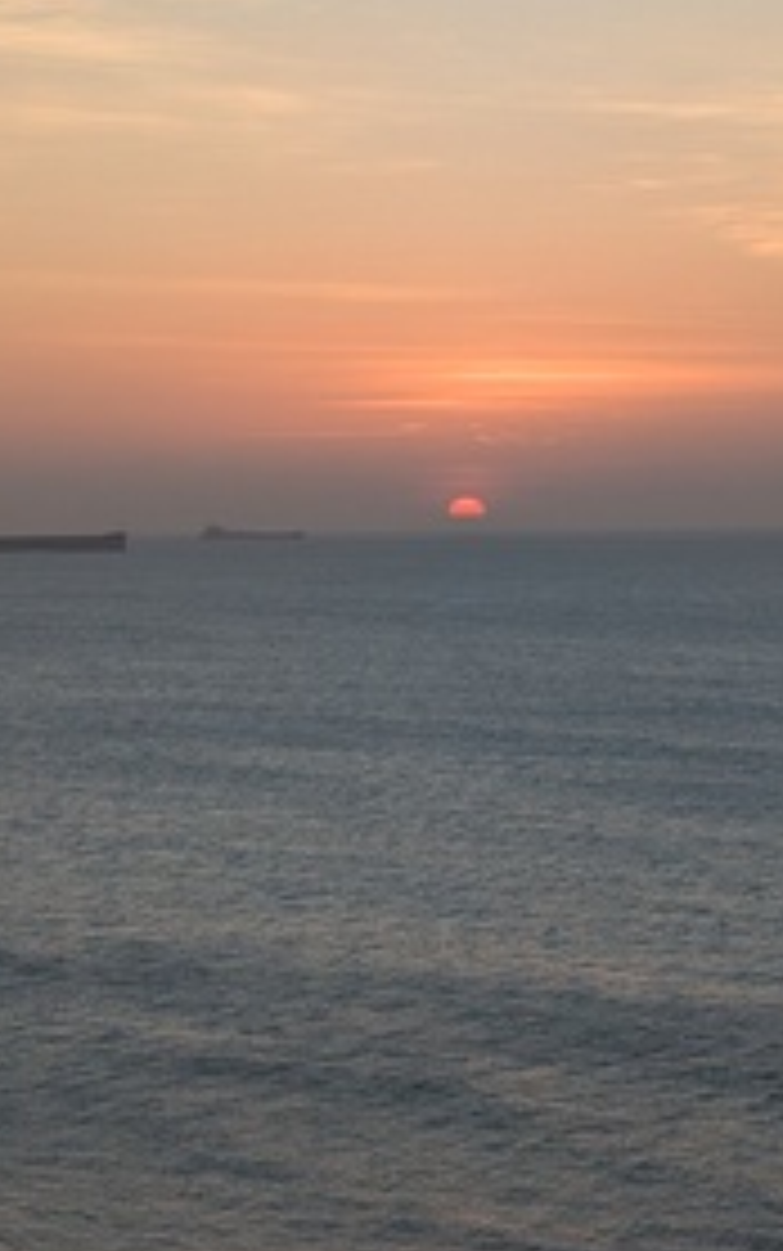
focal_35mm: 110
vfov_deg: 18.9
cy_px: 544
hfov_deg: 11.9
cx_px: 472
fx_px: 3752
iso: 40
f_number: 1.85
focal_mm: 6.81
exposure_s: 1/926
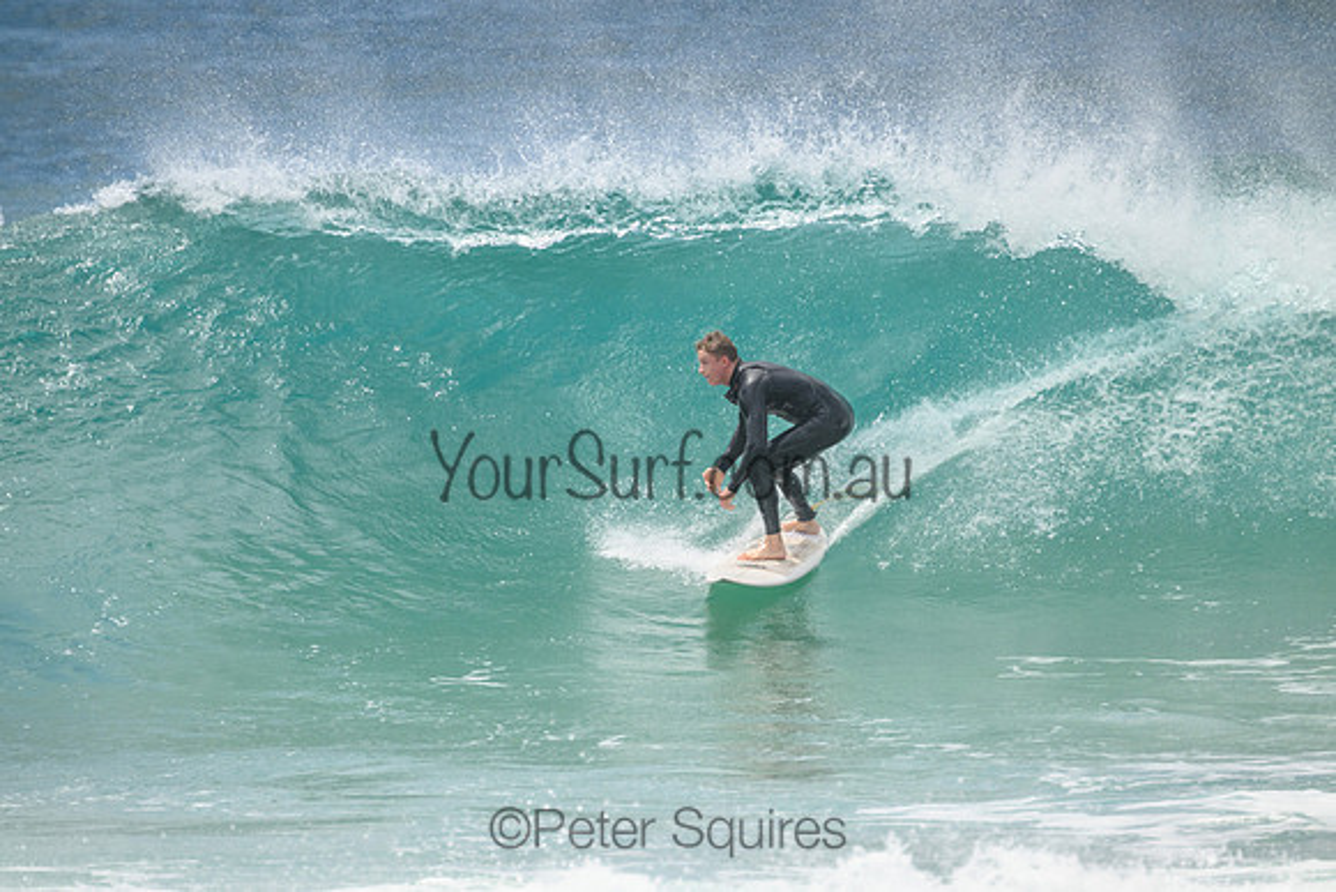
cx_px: 668
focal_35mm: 800
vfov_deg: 1.7
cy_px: 446
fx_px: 29694
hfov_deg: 2.6
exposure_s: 1/2000
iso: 1100
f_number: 11
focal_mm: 800
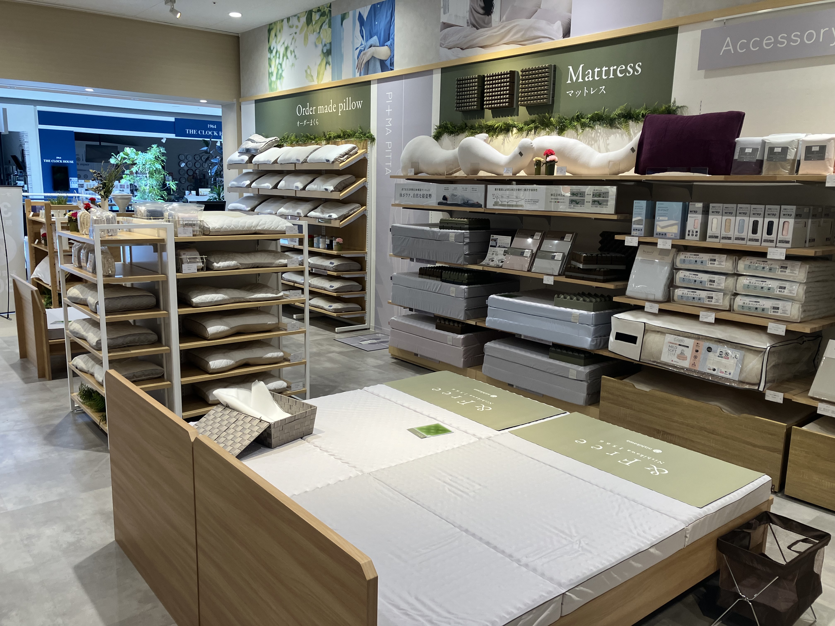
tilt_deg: -11.0
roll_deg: -2.0
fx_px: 675
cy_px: 313
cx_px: 418
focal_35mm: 28
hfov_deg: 63.4
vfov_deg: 49.7
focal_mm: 3.99
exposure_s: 1/100
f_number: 1.8
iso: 40
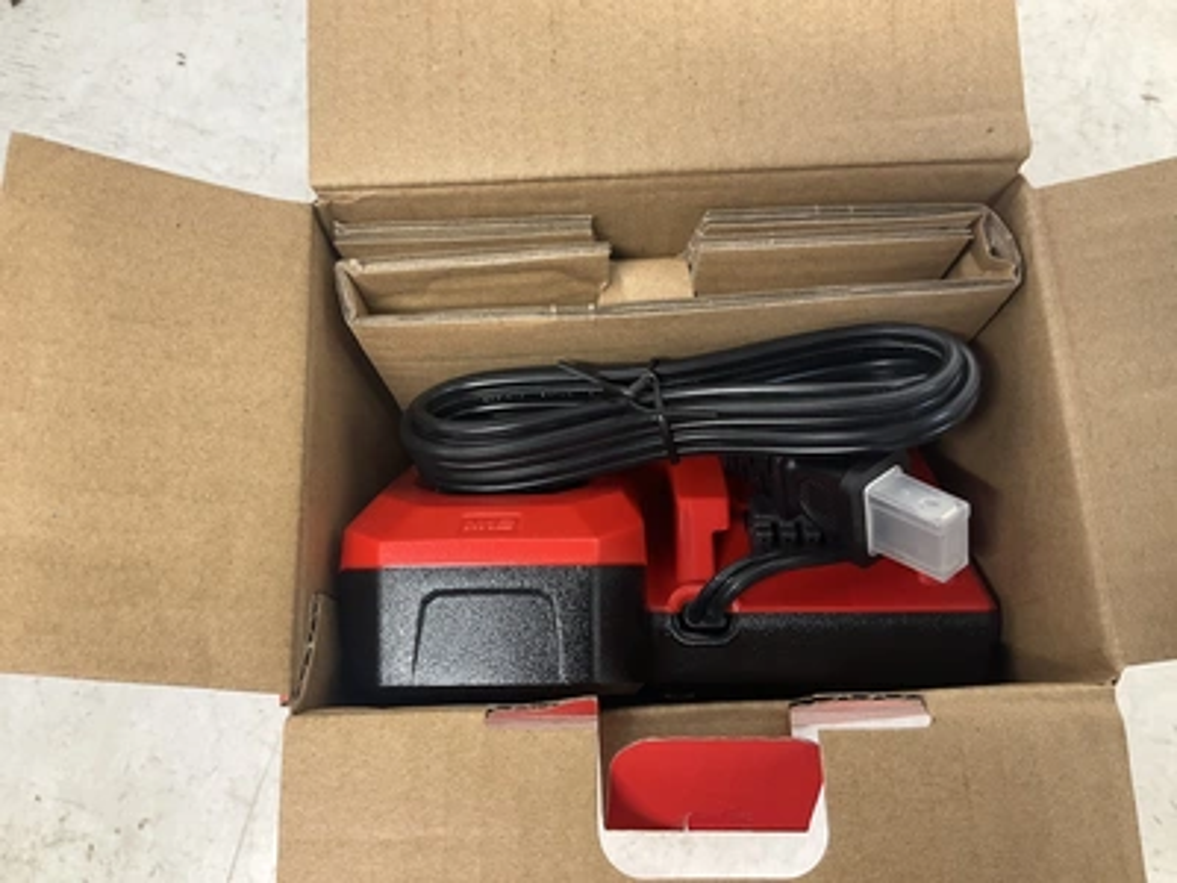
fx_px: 986
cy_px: 442
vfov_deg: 48.2
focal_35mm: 29
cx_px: 588
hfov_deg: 61.7
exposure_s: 1/60
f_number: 1.8
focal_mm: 3
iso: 64
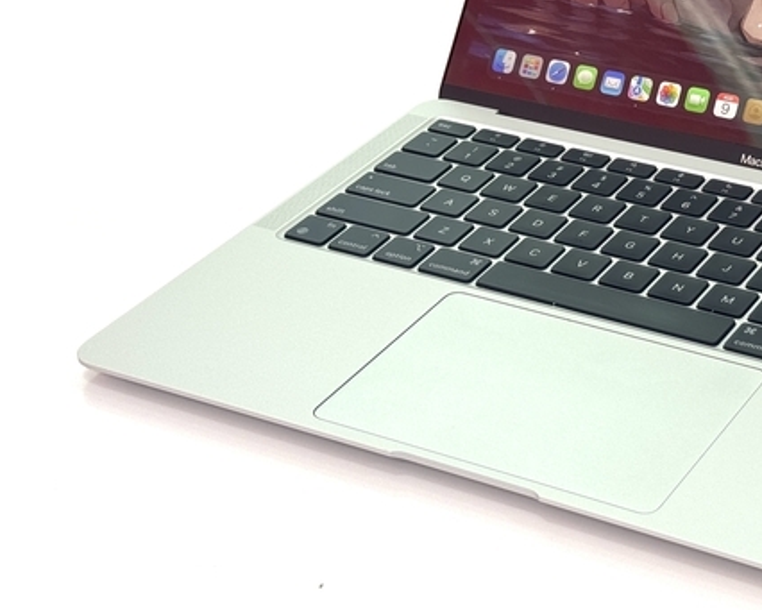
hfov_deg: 21.2
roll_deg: +1.7
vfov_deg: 17.3
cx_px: 696
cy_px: 114
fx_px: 1985
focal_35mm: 88
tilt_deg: -25.8
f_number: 1.78
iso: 64
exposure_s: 1/172
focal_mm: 6.76
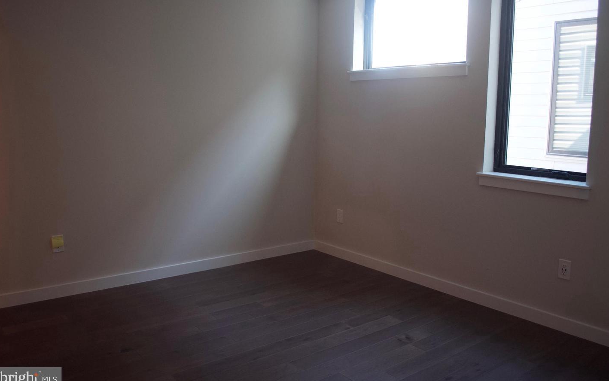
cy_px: 184
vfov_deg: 40.6
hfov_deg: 61.2
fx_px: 515
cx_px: 304
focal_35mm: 31
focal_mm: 20
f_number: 4
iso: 800
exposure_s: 1/60
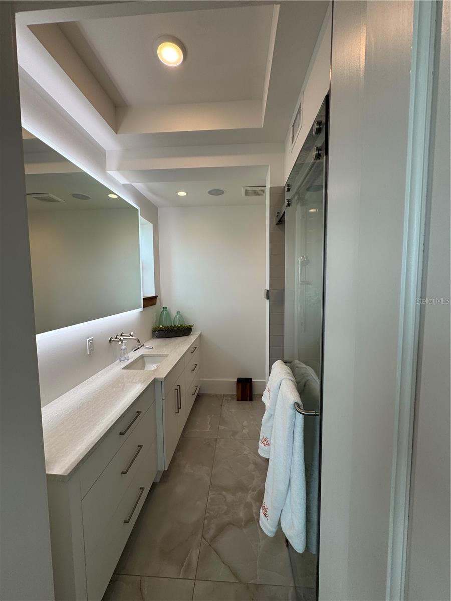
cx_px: 226
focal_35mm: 14
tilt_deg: -3.0
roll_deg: +1.5
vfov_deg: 102.1
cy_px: 300
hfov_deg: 85.7
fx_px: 243
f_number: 2.2
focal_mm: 2.22
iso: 40
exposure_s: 1/129
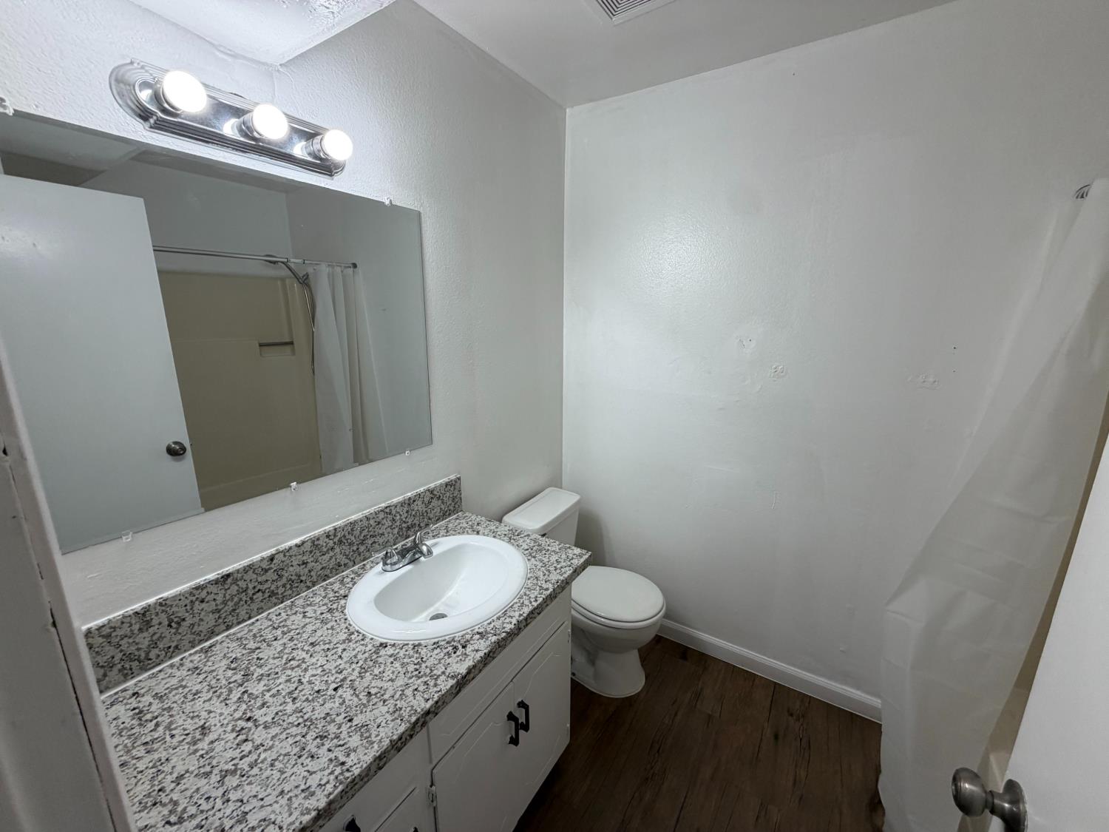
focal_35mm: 14
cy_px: 416
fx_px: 449
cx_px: 554
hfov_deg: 102.1
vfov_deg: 85.7
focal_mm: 2.22
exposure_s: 1/120
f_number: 2.2
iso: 100
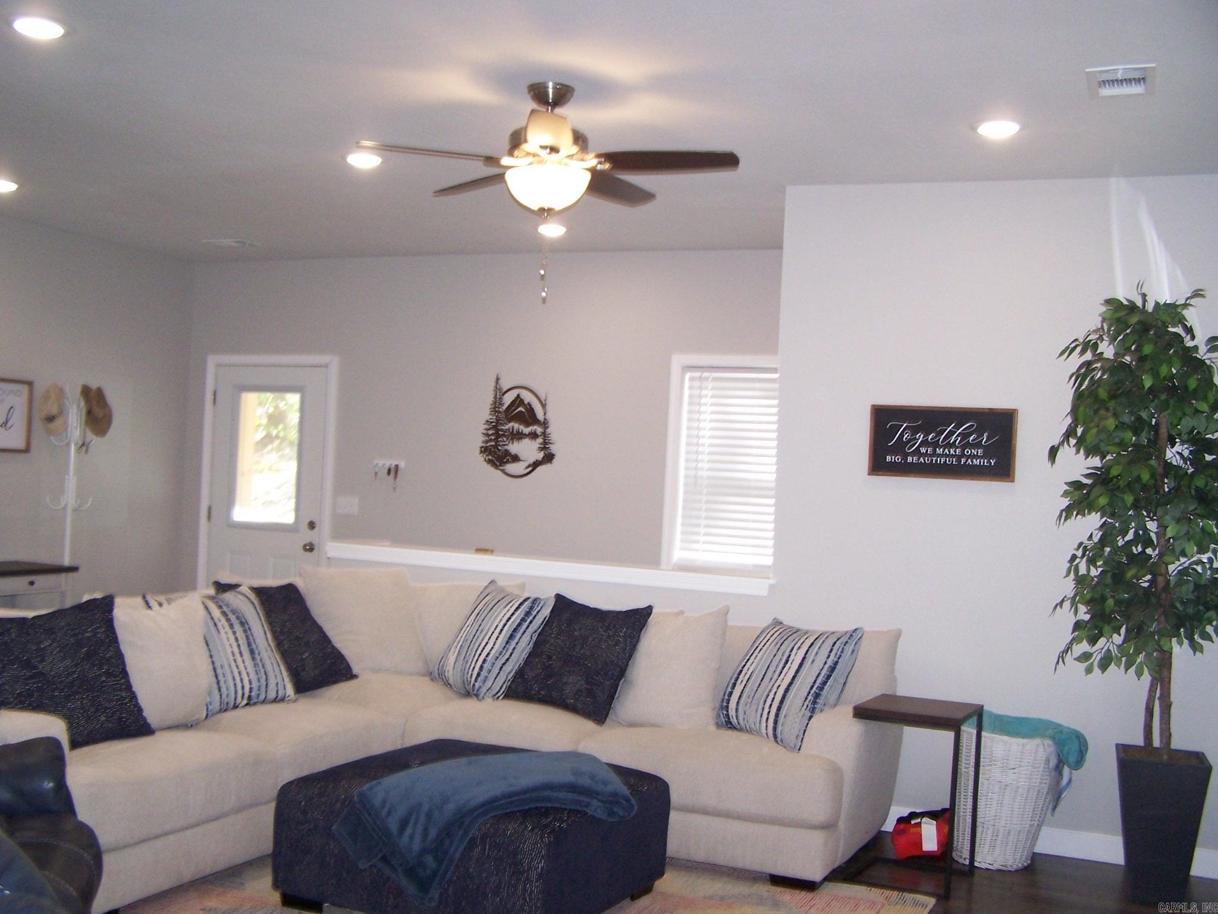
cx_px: 609
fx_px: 1337
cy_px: 457
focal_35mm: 38
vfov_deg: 37.7
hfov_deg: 49.0
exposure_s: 1/60
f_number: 2.8
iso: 140
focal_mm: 6.3
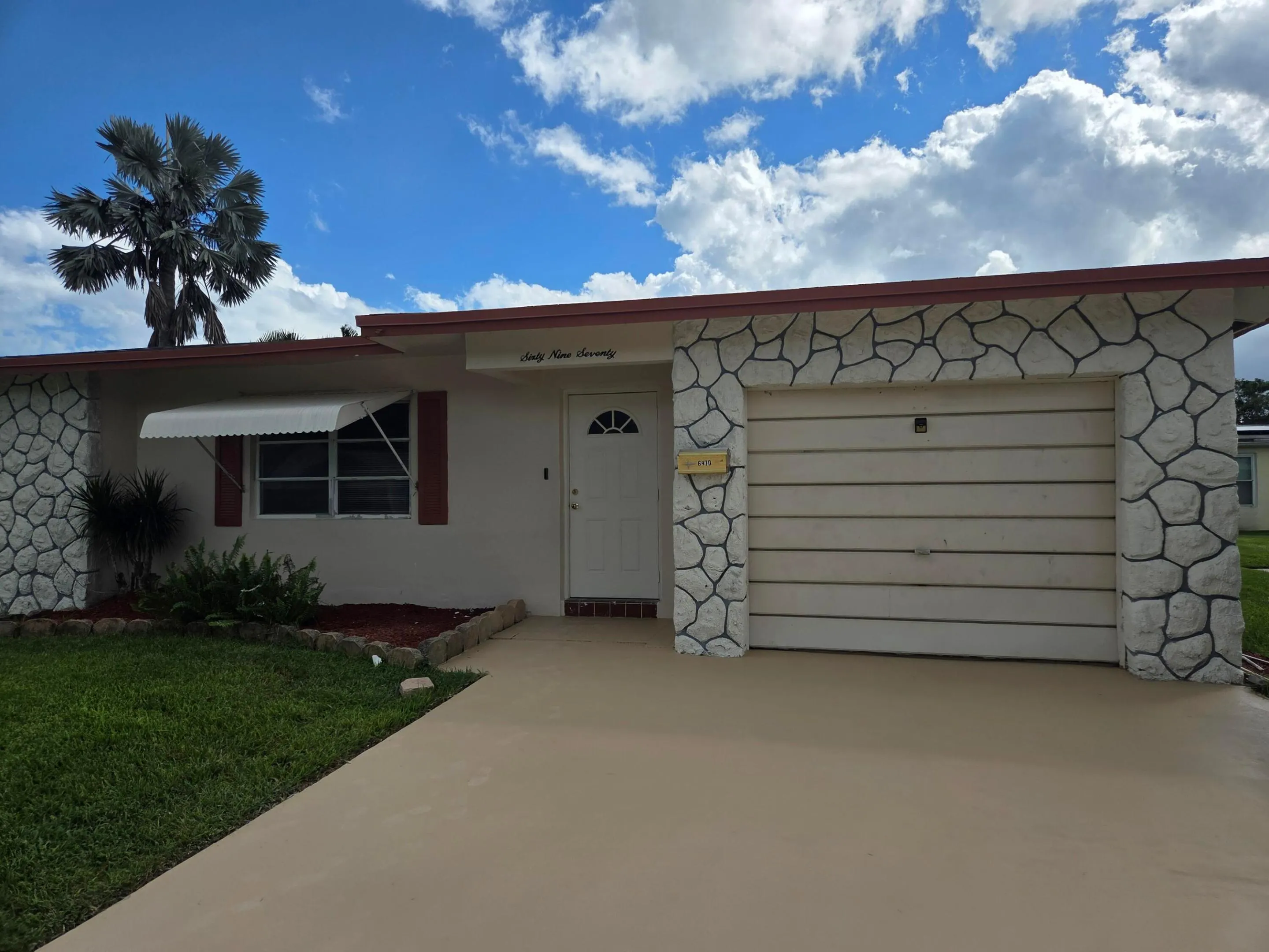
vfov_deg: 58.9
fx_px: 843
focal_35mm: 23
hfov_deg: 73.9
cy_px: 476
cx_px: 634
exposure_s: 1/6412
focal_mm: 5.4
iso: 80
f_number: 1.8
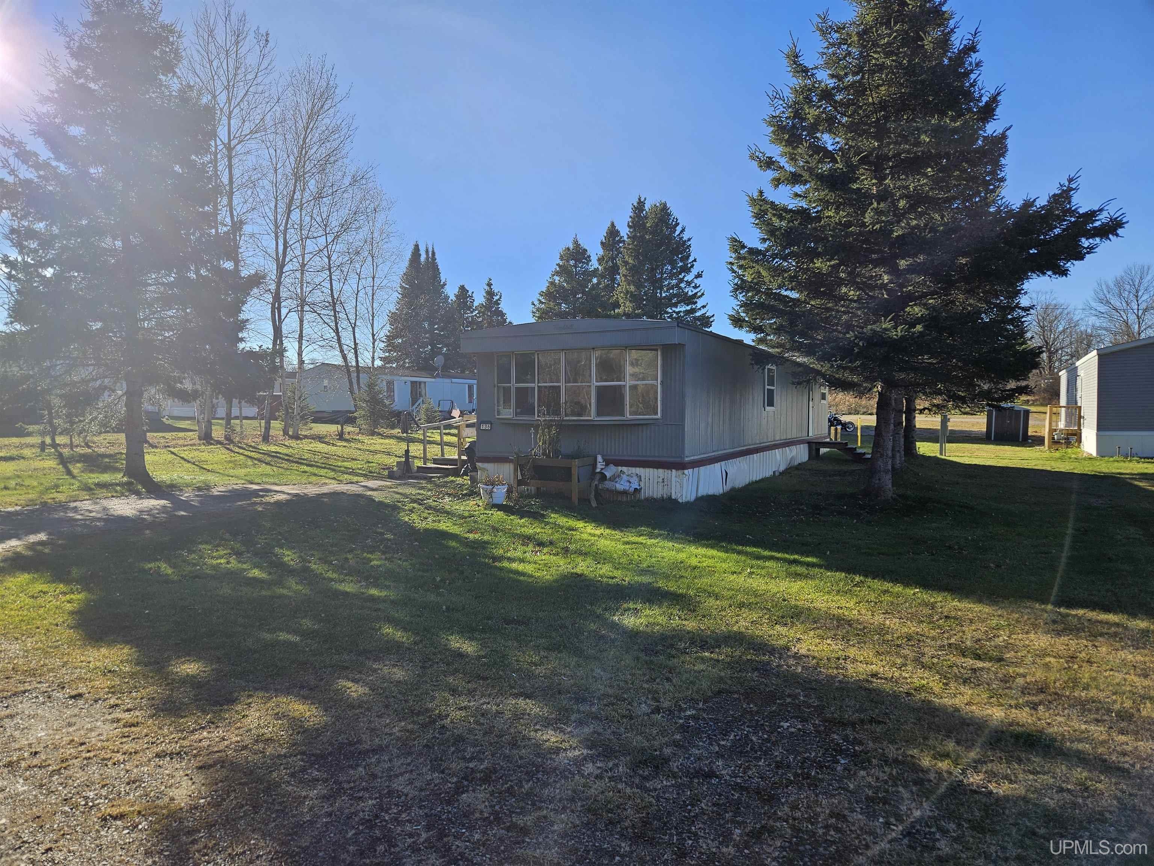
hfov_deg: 73.9
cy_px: 433
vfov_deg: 58.9
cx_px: 577
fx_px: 767
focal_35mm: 23
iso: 25
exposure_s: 1/1117
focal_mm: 5.4
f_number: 1.8
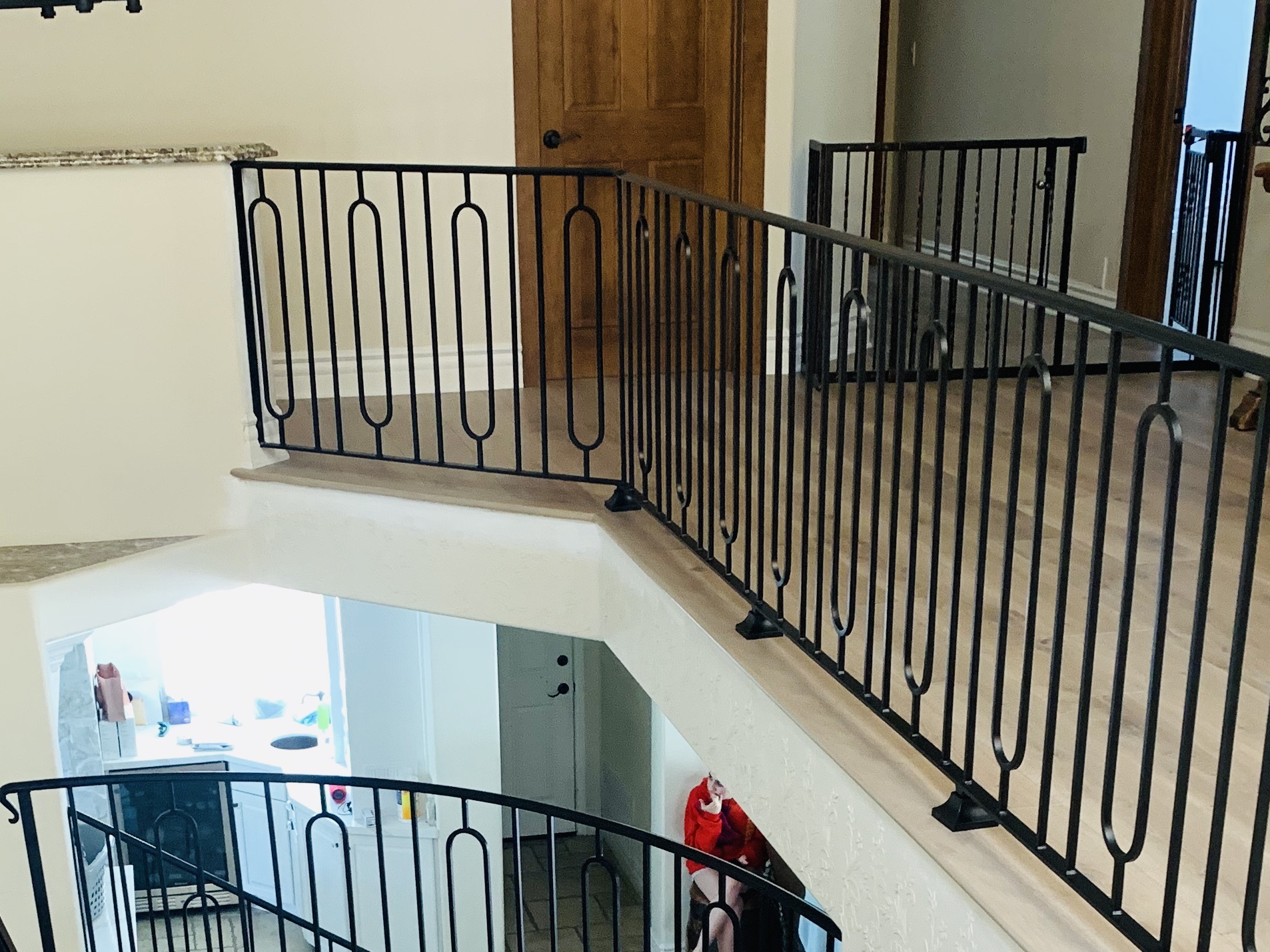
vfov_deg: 25.2
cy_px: 963
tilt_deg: -24.9
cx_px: 560
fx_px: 2018
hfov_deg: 34.9
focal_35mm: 55
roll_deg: +1.7
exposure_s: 1/60
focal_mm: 4.25
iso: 160
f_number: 1.8
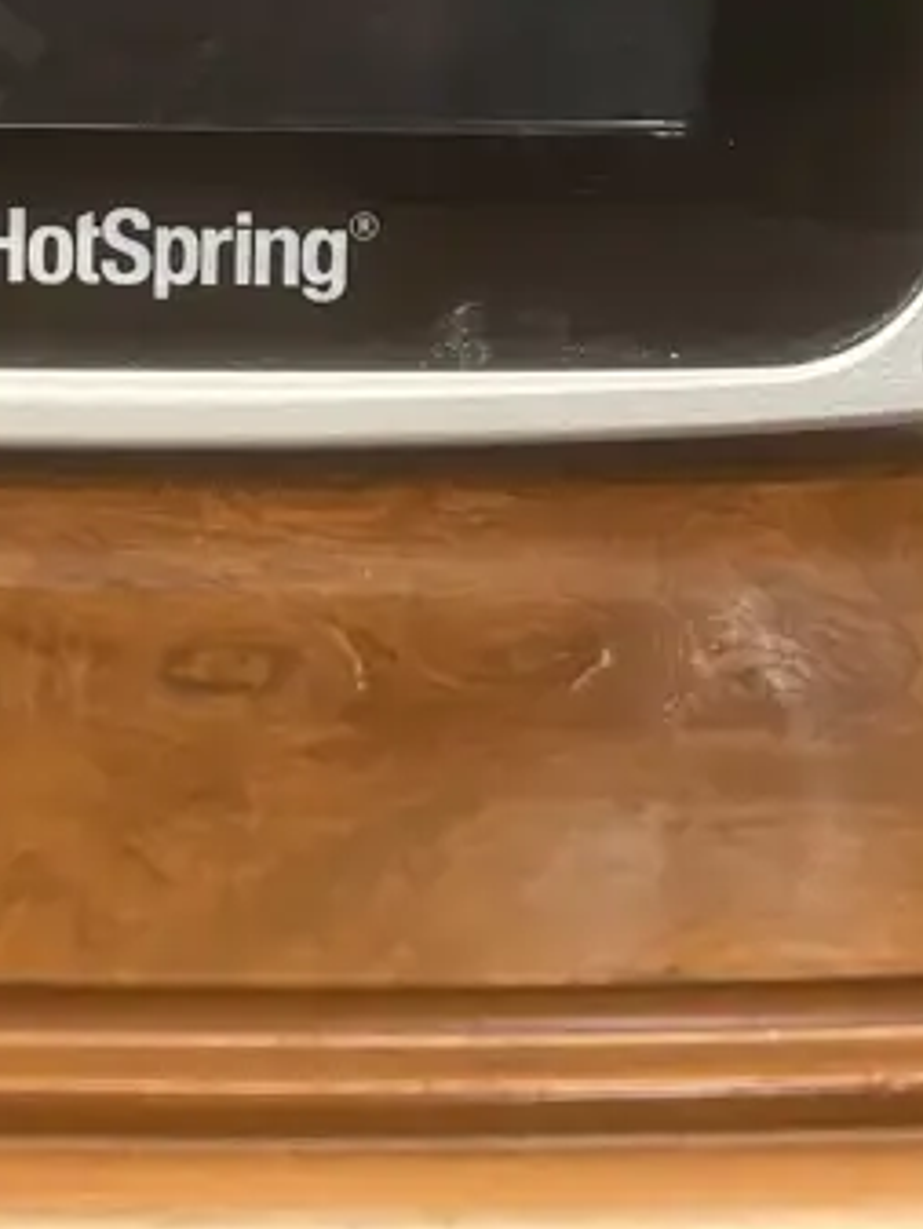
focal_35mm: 85
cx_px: 66
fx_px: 3020
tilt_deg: -11.1
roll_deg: +0.9
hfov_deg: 17.1
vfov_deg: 21.9
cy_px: -95
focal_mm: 3.99
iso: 320
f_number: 1.8
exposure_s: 1/50
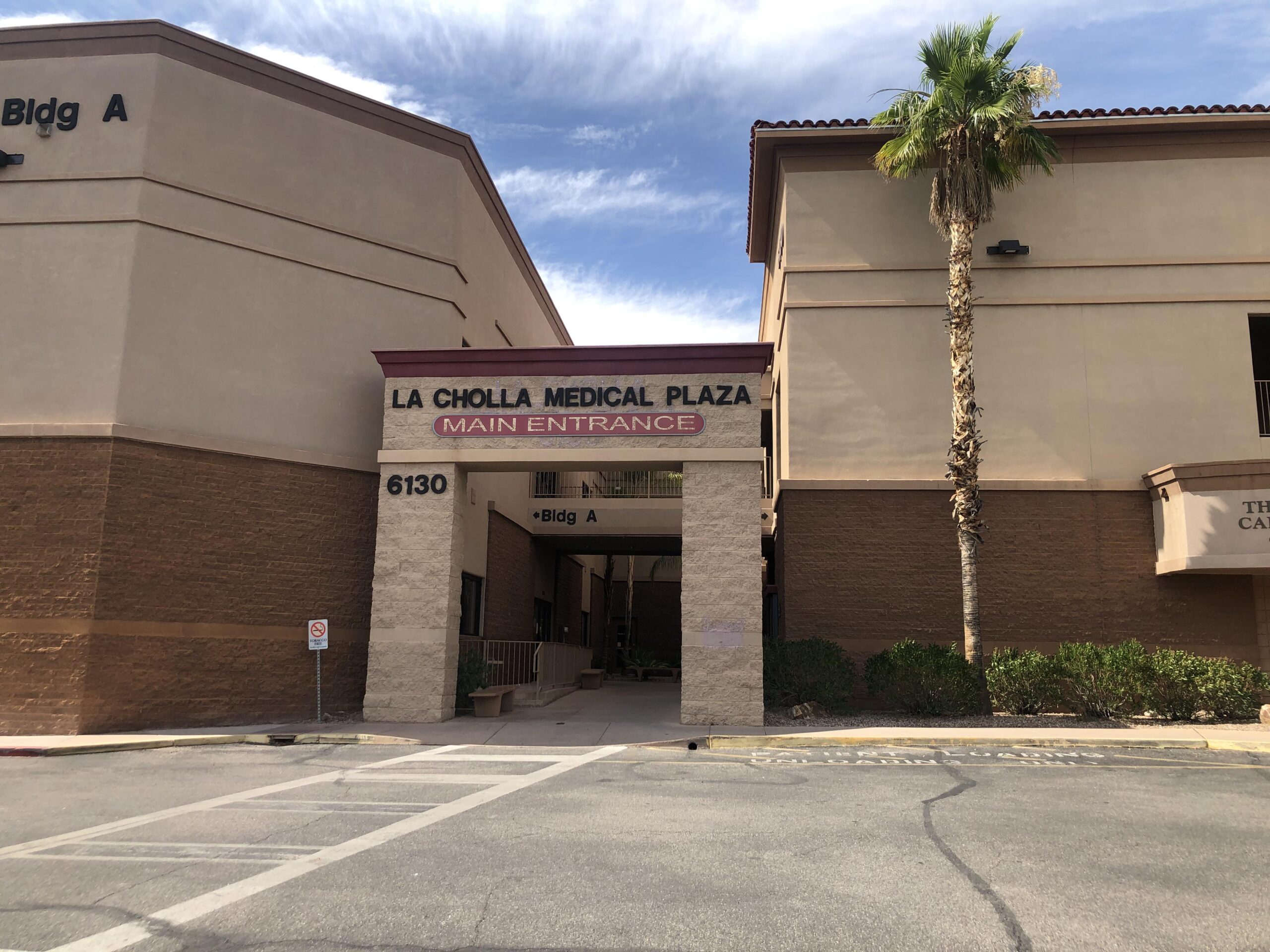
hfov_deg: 63.4
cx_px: 635
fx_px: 1027
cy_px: 476
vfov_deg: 49.7
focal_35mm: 28
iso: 20
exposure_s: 1/1116
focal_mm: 3.99
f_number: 1.8
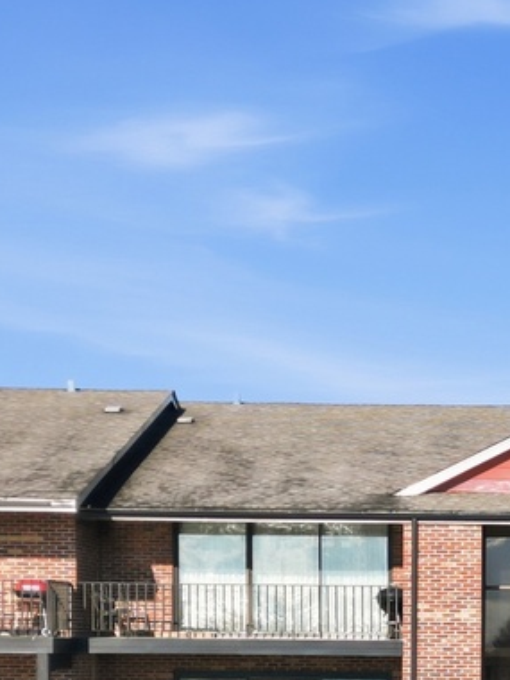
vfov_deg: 20.6
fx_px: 1788
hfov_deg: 15.9
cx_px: 499
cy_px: 730
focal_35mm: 91
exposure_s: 1/2500
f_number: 1.7
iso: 110
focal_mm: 6.7
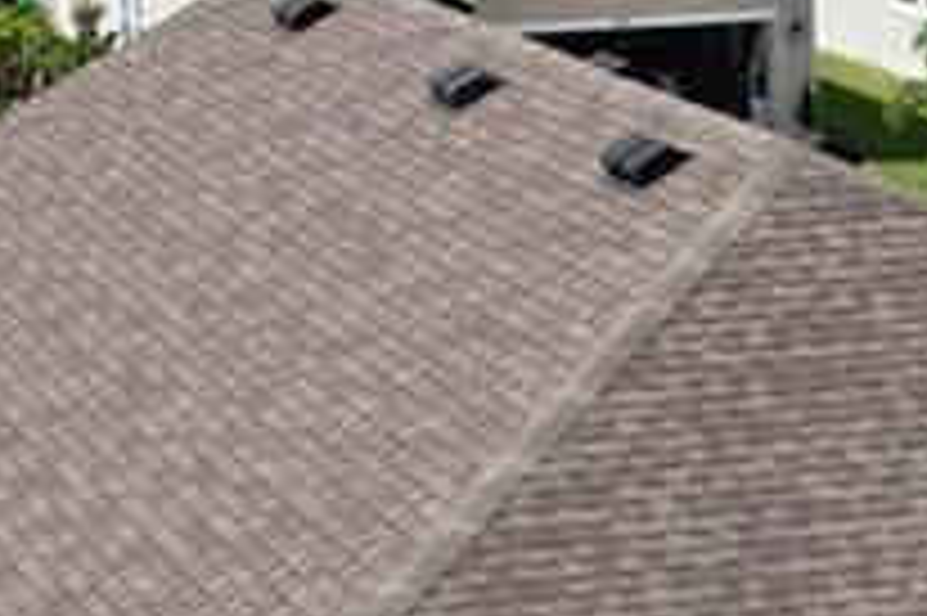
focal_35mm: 171
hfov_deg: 11.9
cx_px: 954
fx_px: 4400
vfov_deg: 7.8
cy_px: 1097
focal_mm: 8.38
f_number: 2.8
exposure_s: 1/500
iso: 100
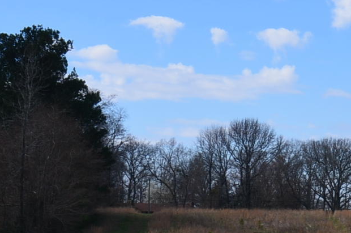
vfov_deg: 9.6
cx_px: 433
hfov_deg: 13.9
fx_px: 1392
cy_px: 149
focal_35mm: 143
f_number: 11
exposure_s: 1/125
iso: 100
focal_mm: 24
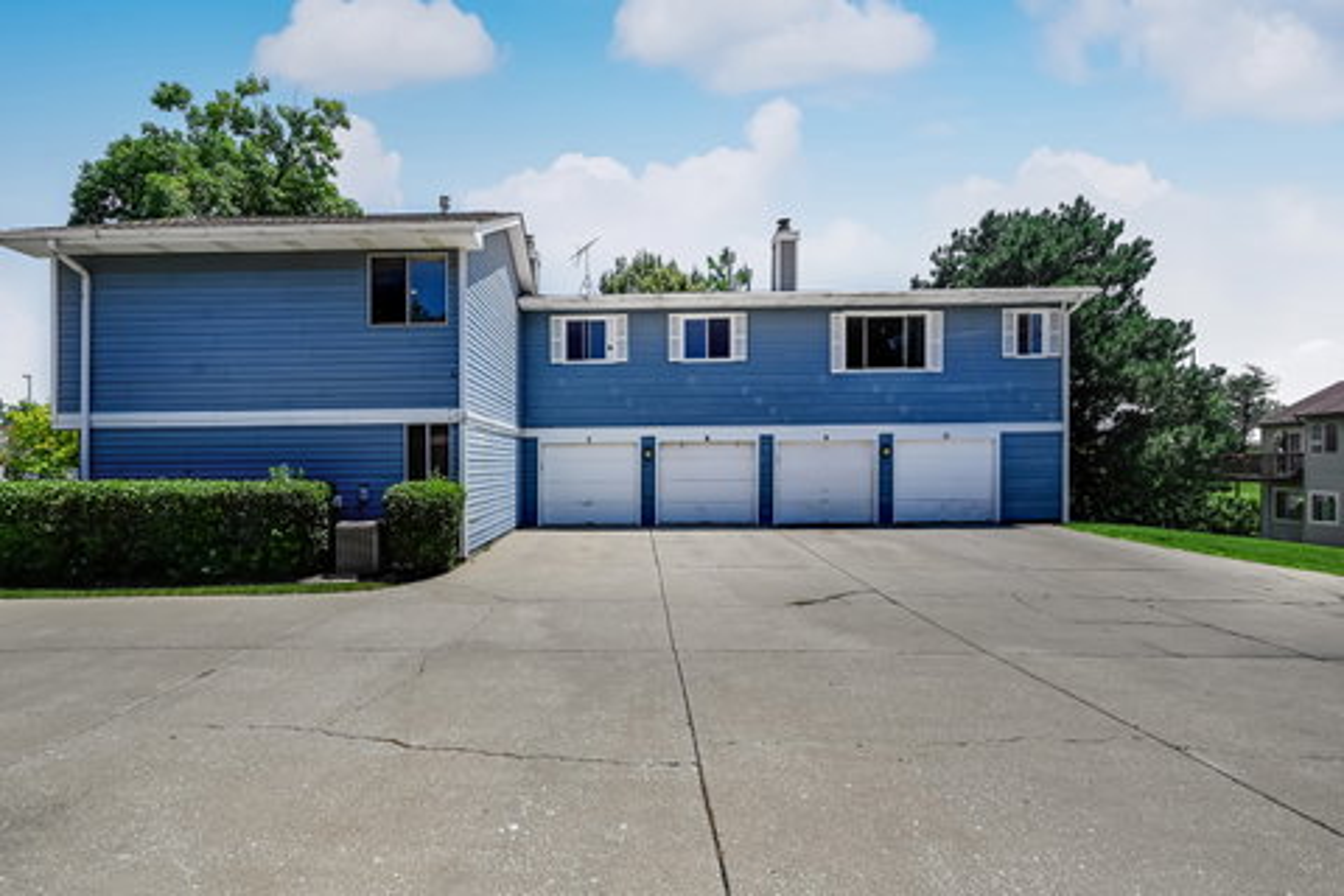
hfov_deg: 104.3
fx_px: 523
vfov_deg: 81.2
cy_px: 448
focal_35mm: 14
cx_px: 672
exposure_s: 1/1250
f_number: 8
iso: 400
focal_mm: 14
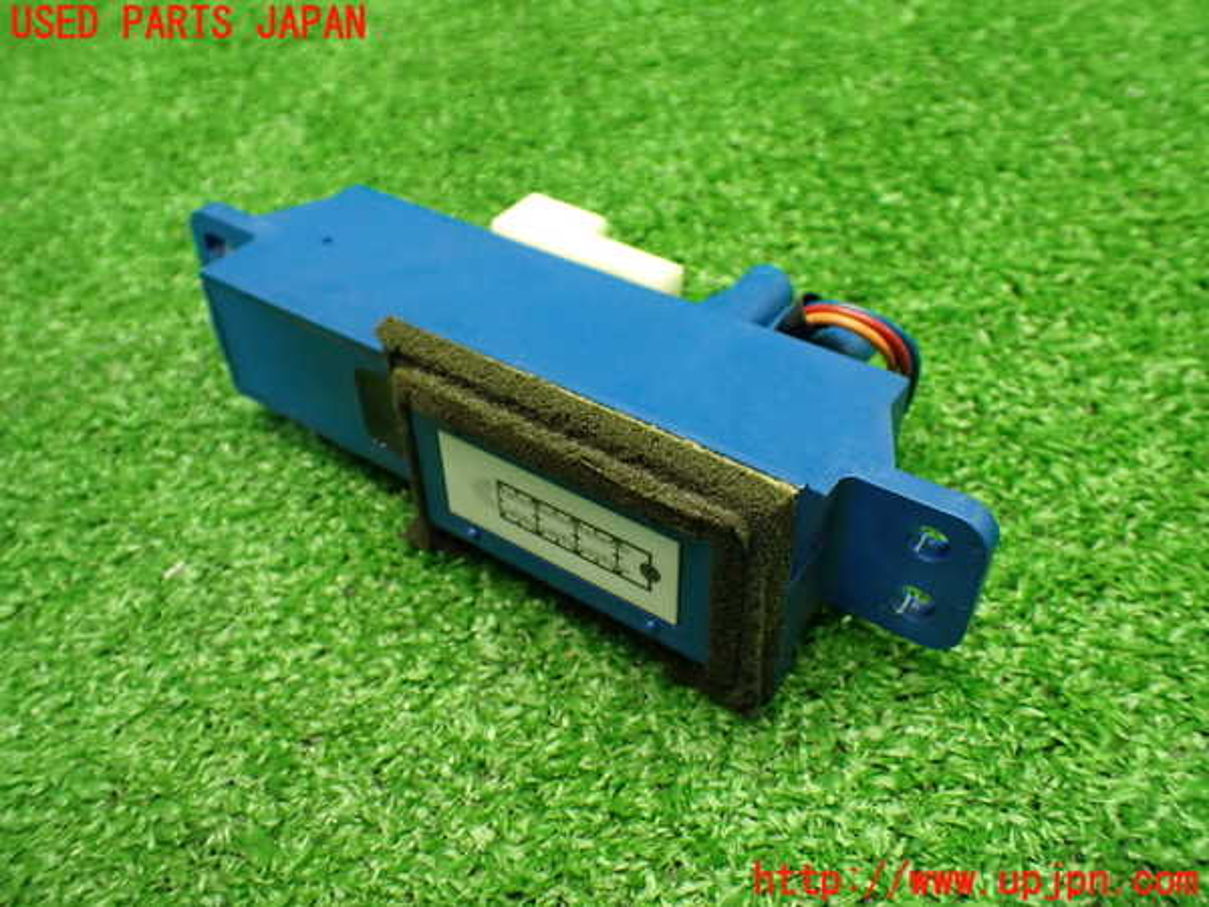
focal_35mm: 30
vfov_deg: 46.8
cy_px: 454
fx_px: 1048
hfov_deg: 60.0
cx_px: 604
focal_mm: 5.4
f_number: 2.3
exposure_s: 1/125
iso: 800
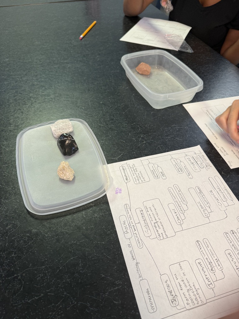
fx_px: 221
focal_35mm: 24
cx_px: 120
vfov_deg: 71.6
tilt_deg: -49.0
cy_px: 160
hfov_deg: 56.8
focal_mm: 6.76
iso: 125
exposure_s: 1/60
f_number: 1.78
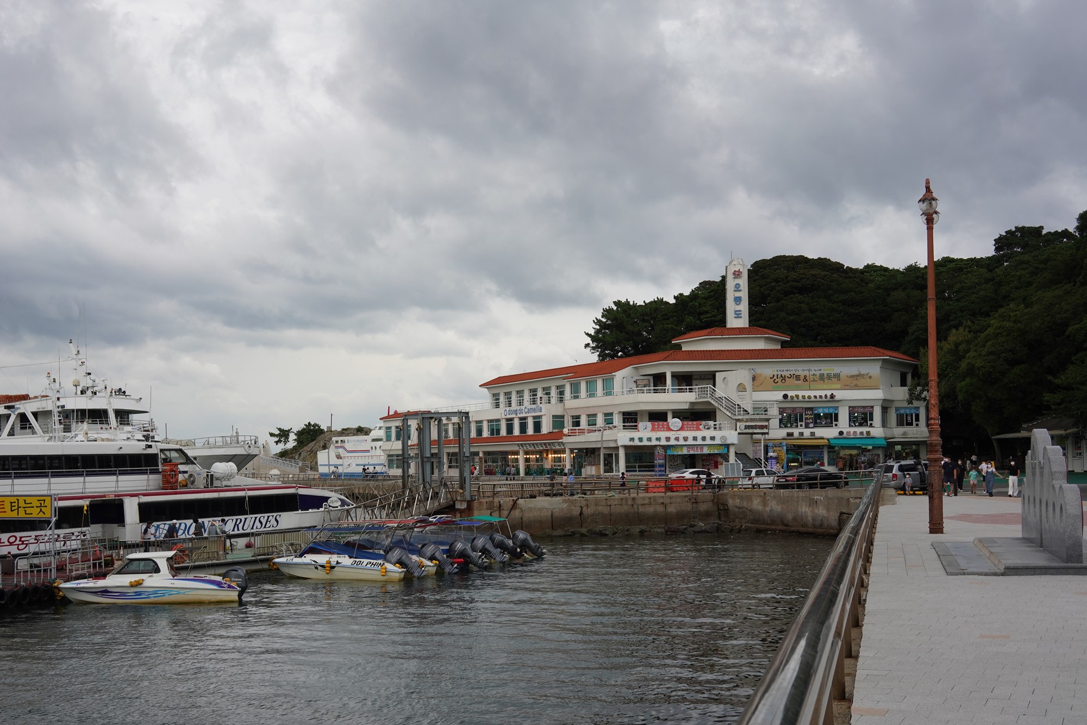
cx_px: 544
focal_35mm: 35
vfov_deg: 37.9
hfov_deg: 54.4
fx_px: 1057
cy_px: 362
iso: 400
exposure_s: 1/100
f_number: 8
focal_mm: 35
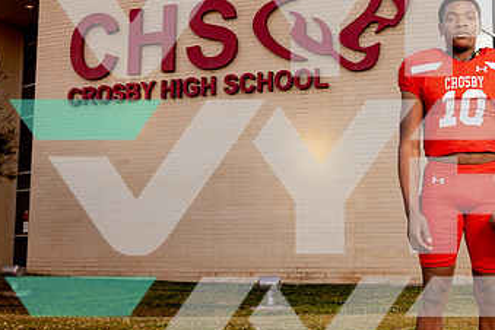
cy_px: 178
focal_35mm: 55
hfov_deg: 35.5
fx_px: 756
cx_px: 364
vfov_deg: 24.6
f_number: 8
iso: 500
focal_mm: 30
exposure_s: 1/250
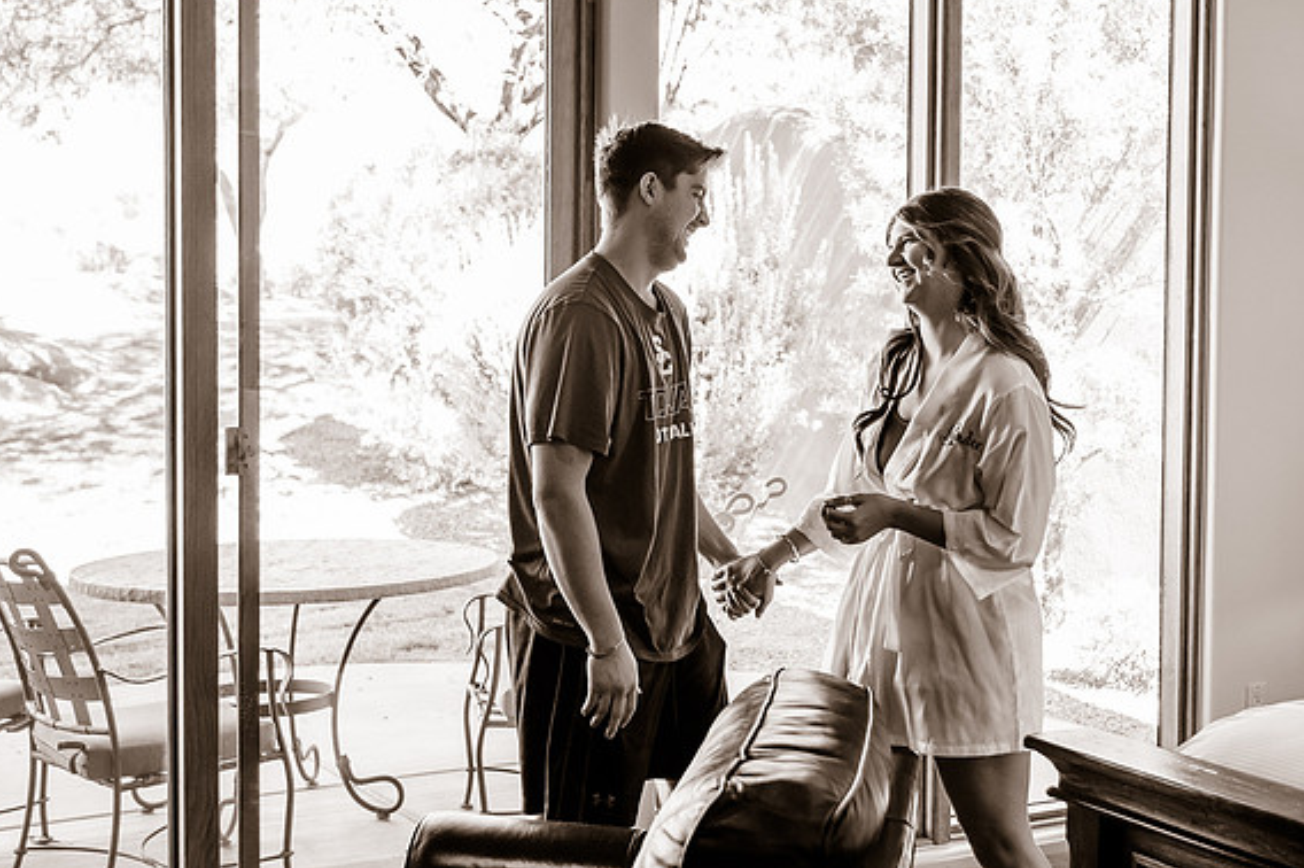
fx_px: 2027
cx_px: 666
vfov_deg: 24.1
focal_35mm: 56
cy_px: 373
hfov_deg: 35.7
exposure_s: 1/160
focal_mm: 44
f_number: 4
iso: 1250
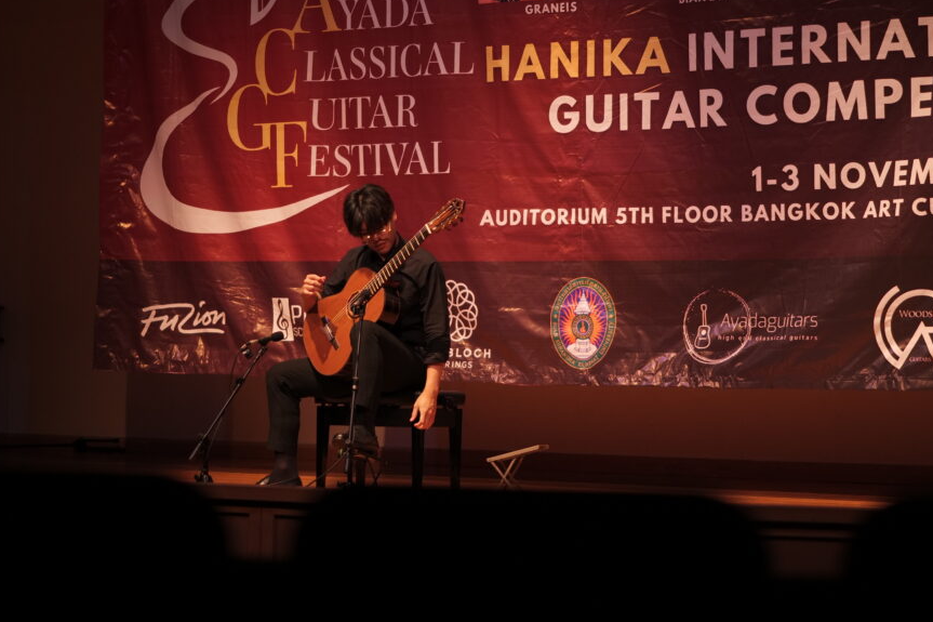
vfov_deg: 15.4
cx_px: 506
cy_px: 288
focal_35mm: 89
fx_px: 2306
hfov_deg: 22.9
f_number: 1.4
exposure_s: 1/640
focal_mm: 50
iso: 500
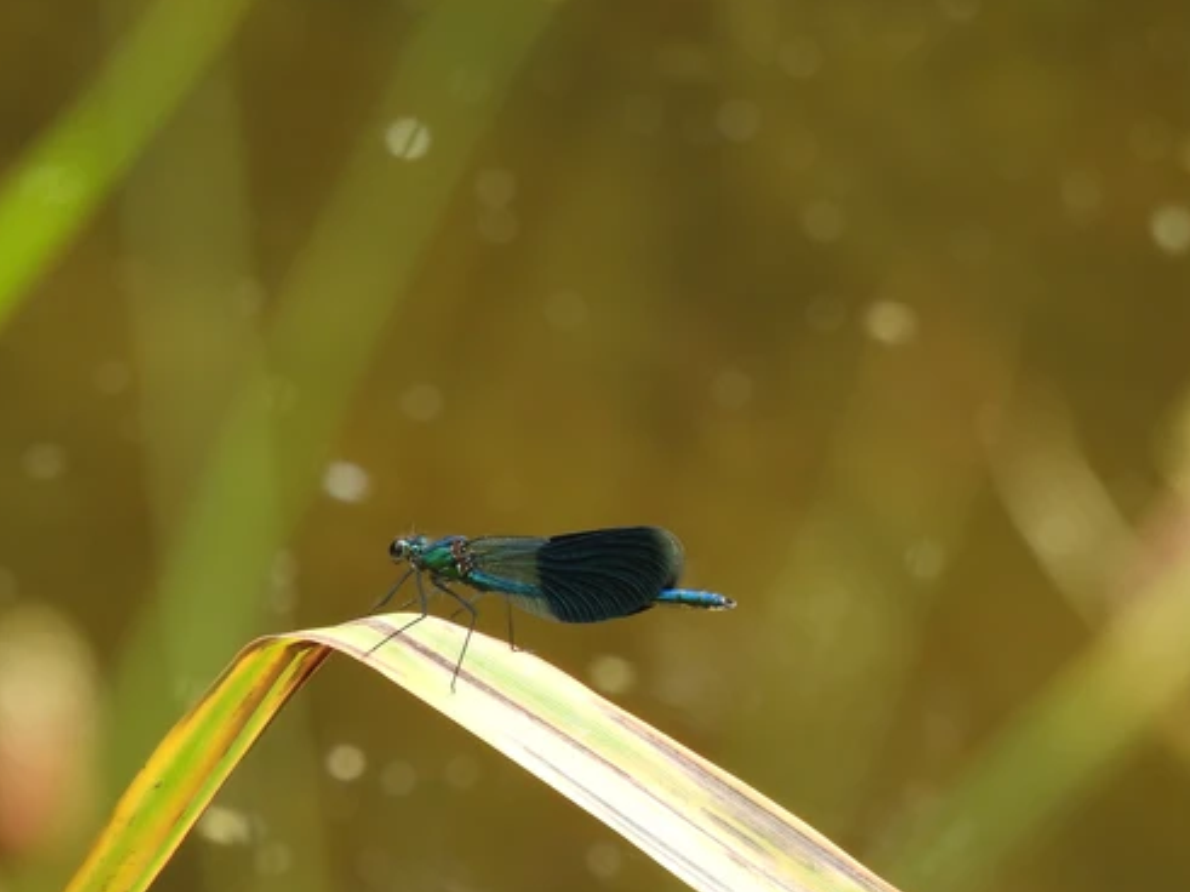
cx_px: 562
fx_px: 53787
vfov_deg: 1.0
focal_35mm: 1565
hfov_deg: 1.3
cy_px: 536
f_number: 6.3
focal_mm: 214
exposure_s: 1/160
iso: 200
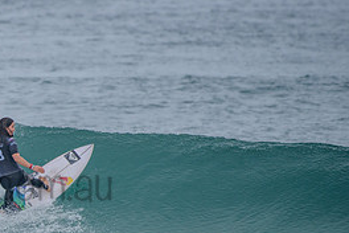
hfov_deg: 1.9
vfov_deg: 1.3
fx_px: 10653
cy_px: 170
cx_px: -28
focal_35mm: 1099
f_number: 5.6
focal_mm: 500
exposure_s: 1/2000
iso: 280
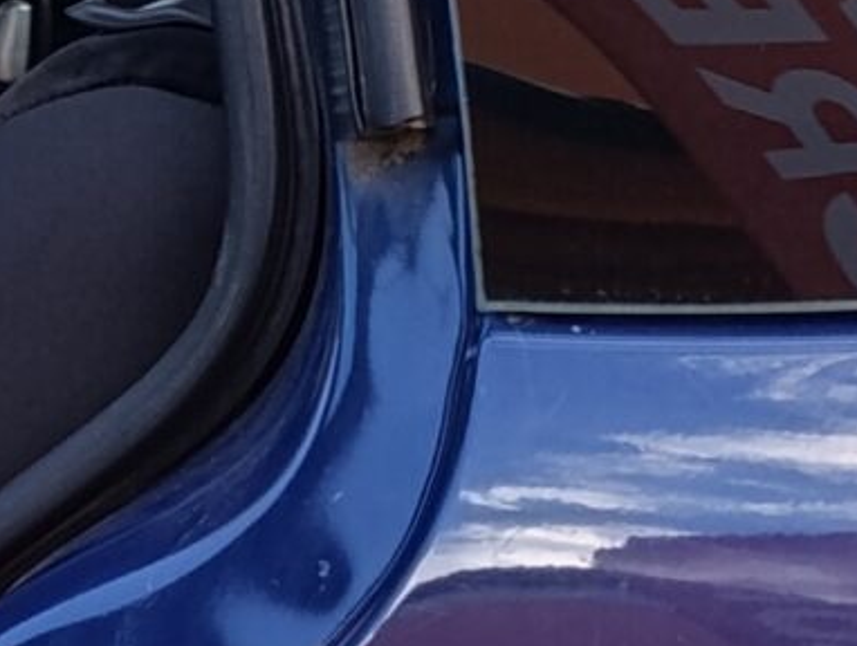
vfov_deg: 9.7
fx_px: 3820
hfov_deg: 10.3
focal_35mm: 154
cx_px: -1458
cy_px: 388
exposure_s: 1/100
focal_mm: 6.14
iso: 64
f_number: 1.6
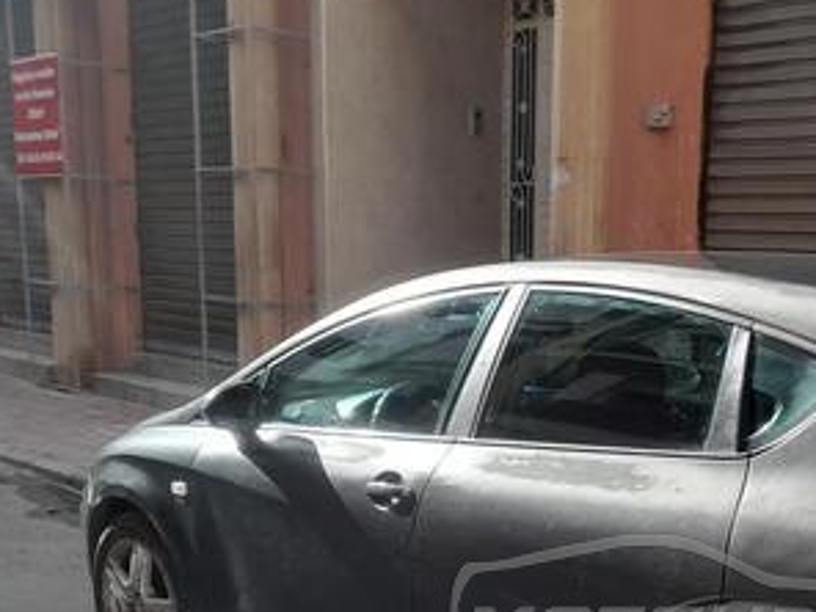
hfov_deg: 33.6
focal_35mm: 55
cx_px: 692
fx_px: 1297
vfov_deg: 25.5
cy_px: 589
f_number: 2
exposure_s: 1/101
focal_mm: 4.6
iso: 20
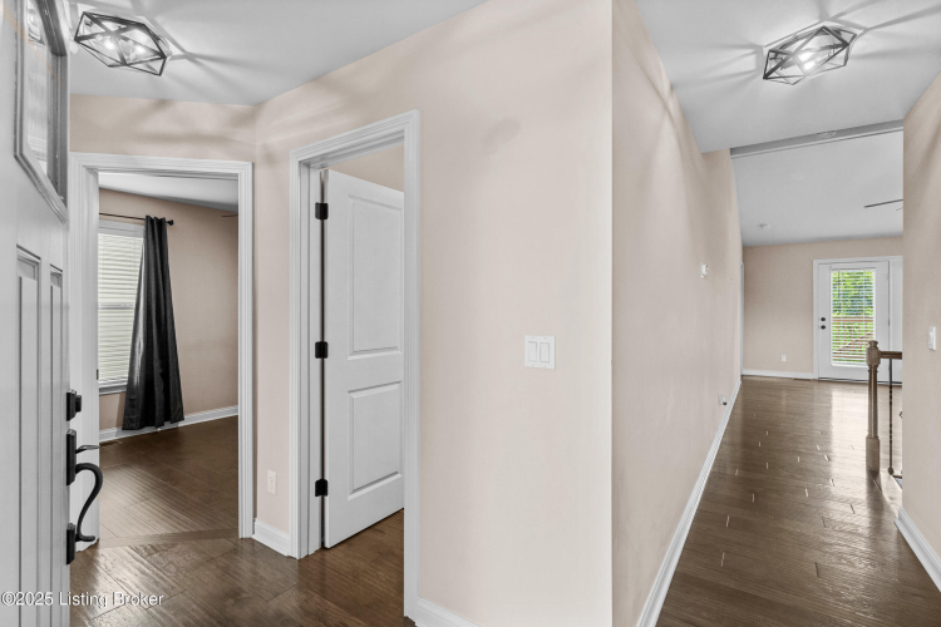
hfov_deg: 95.0
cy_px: 314
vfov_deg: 72.1
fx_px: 431
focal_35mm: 16
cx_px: 470
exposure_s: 1/4
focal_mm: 11
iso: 400
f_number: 8
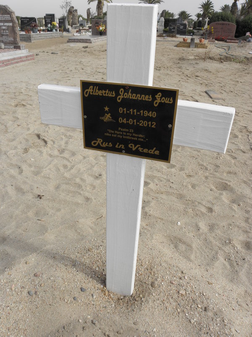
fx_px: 262
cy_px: 168
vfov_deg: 65.3
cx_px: 126
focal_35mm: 27
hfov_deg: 51.4
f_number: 5.6
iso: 64
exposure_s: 1/320
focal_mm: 4.83
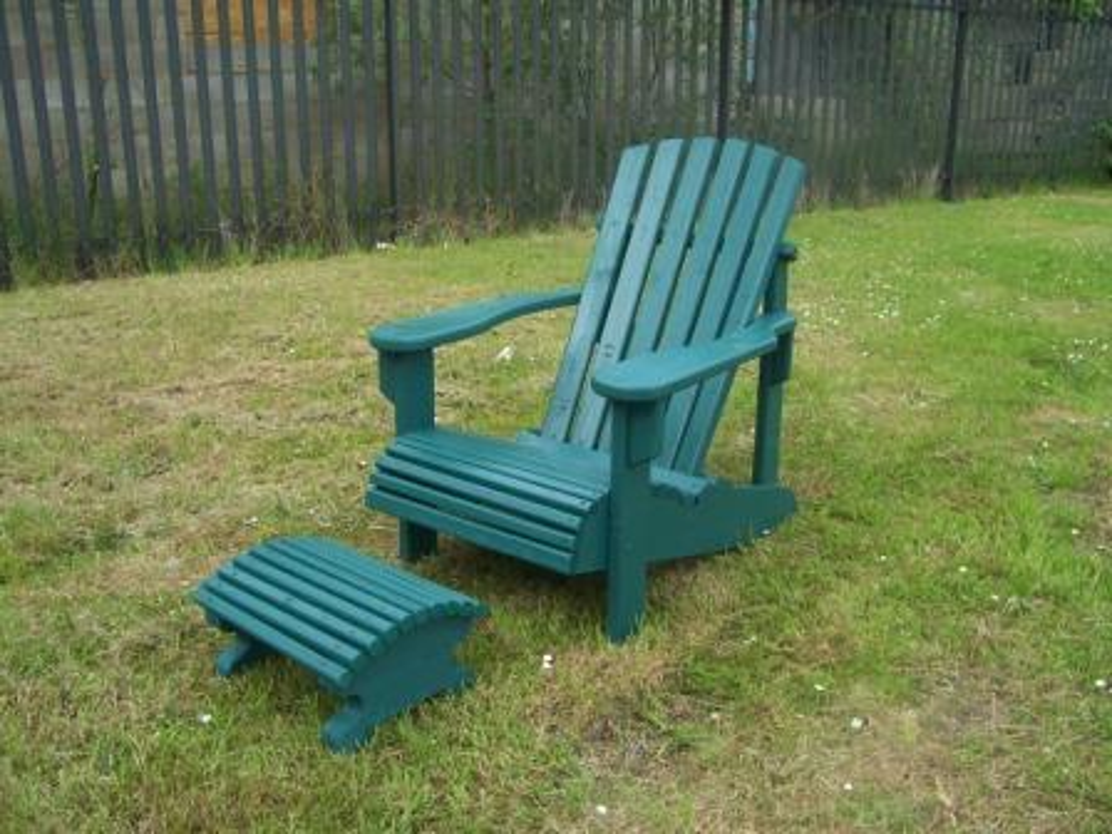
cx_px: 556
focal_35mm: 34
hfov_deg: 54.0
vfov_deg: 41.8
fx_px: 1092
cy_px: 417
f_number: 5.6
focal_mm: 5.6
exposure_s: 1/125
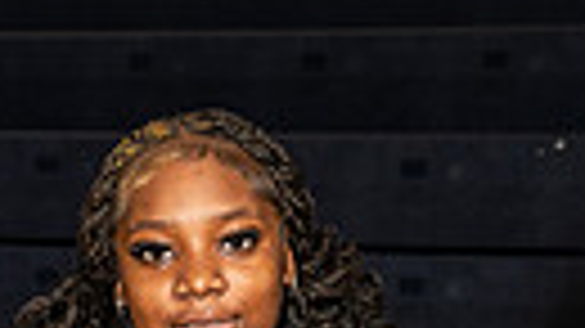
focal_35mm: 188
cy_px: 939
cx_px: 212
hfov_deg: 11.5
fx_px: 2915
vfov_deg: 6.0
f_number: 6.3
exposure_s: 1/250
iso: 400
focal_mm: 52
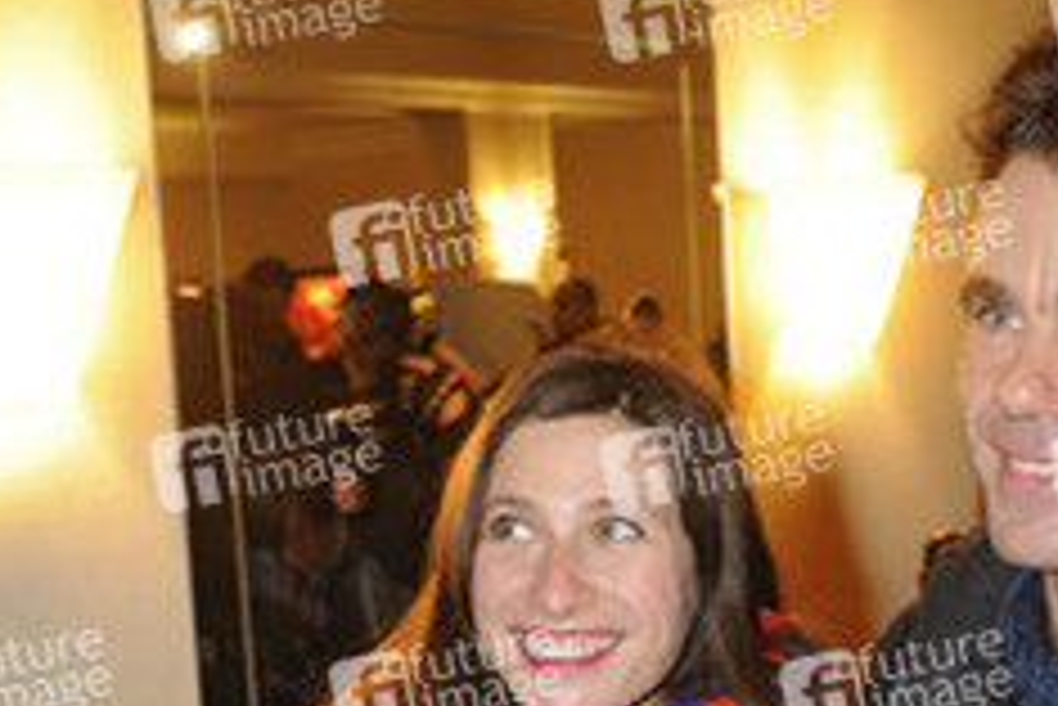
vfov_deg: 19.5
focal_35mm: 69
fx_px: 2029
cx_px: 777
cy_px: 571
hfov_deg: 28.8
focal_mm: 36
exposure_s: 1/30
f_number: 5.6
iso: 1250
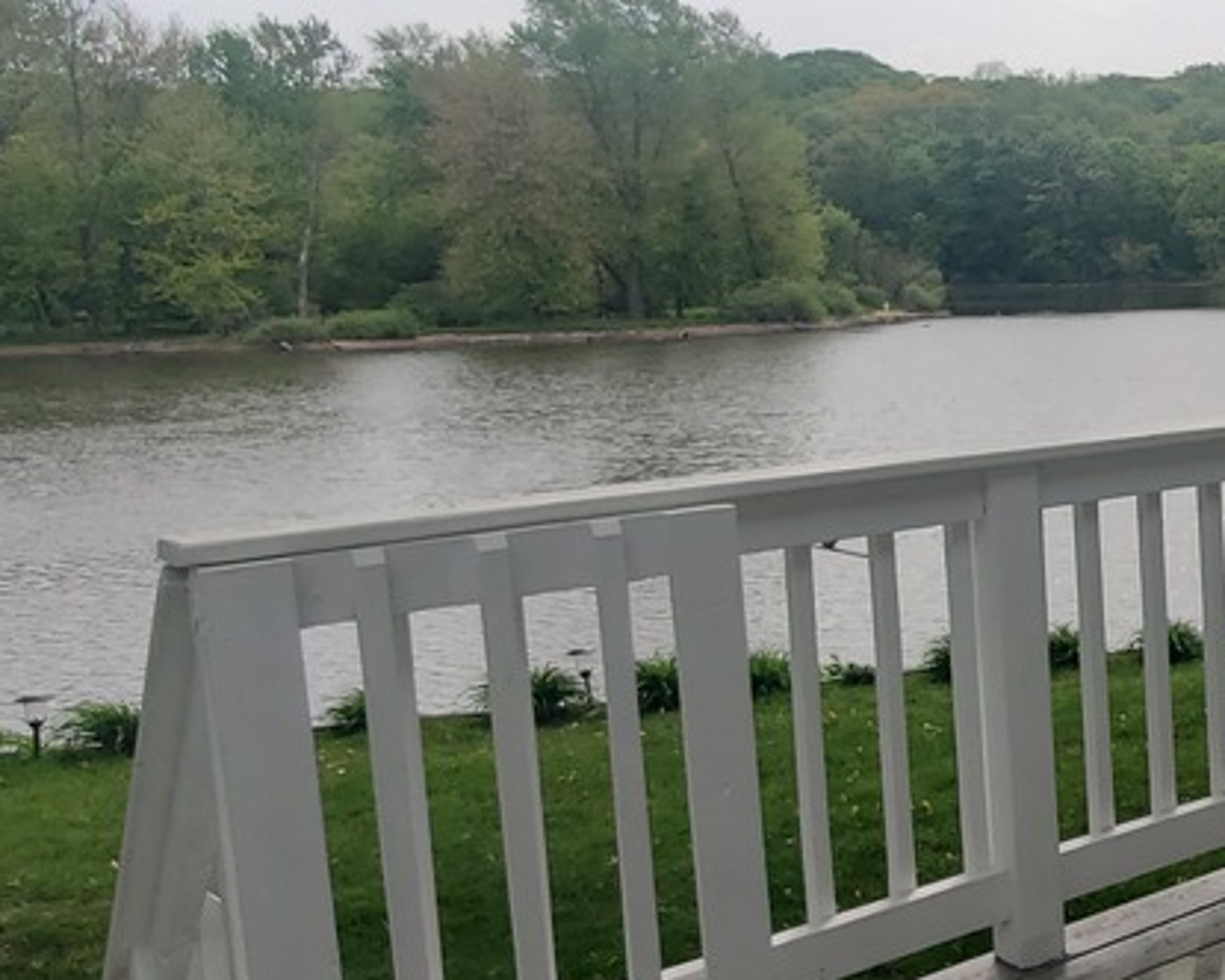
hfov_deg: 33.5
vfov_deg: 34.0
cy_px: 366
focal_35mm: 44
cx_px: 1500
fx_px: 1595
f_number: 2.2
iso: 50
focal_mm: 1.8
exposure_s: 1/1123
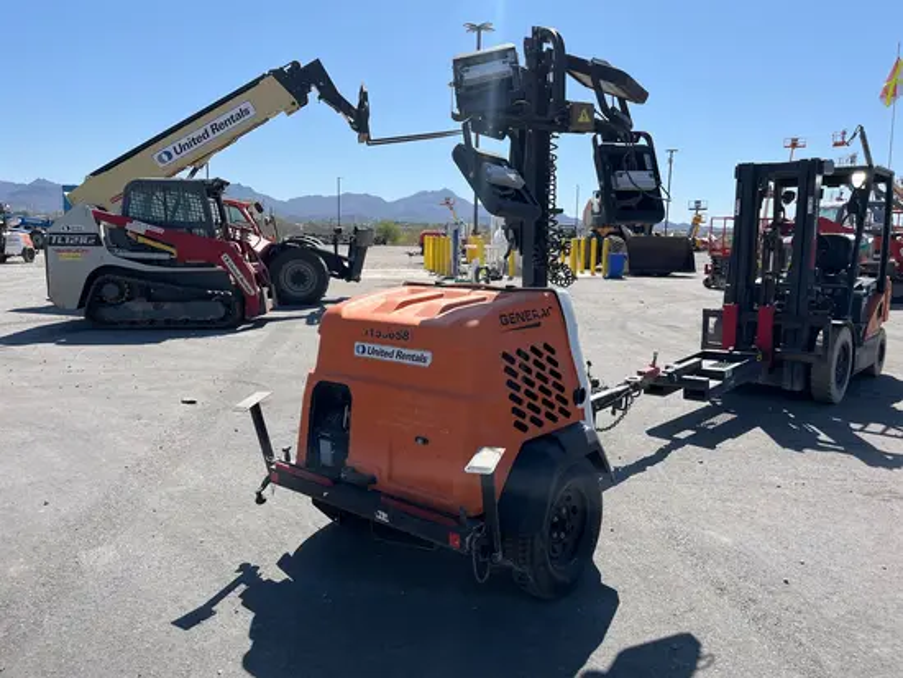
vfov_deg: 53.1
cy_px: 339
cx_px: 452
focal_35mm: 26
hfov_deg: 67.3
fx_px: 679
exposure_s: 1/4149
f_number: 1.6
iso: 50
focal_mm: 5.1
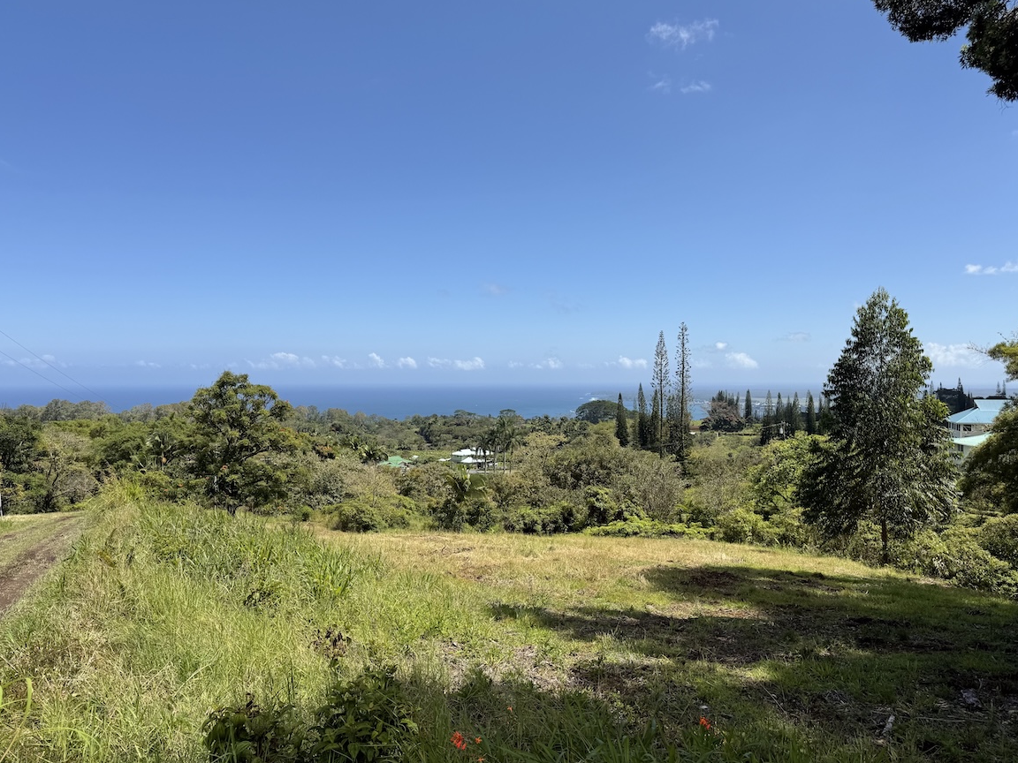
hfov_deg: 69.4
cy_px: 387
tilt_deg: -0.6
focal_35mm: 25
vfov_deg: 54.9
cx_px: 521
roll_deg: +0.0
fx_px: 735
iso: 80
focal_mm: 6.76
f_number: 1.78
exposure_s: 1/5714
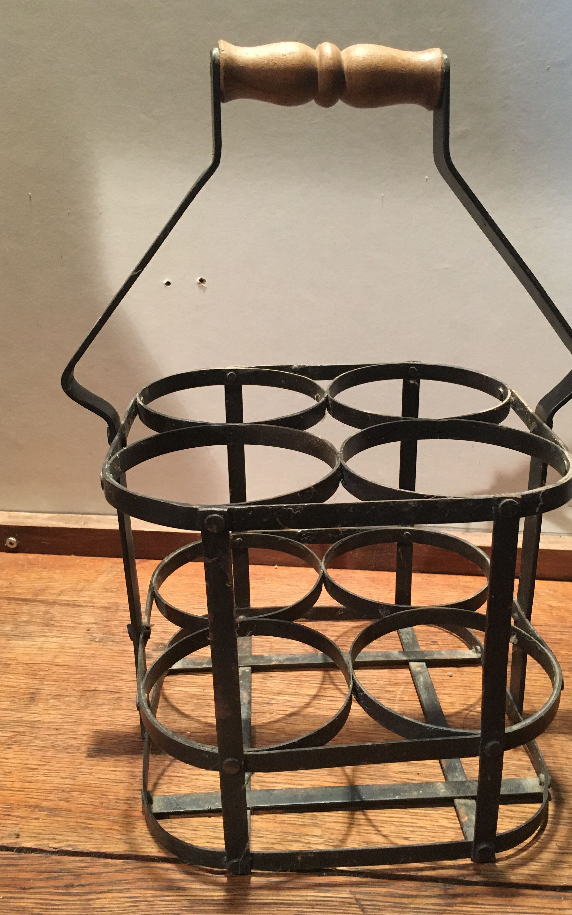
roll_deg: -0.3
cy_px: 460
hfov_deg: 40.5
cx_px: 316
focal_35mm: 31
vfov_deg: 61.2
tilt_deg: -21.5
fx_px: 773
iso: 200
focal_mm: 4.15
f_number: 2.2
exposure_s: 1/25
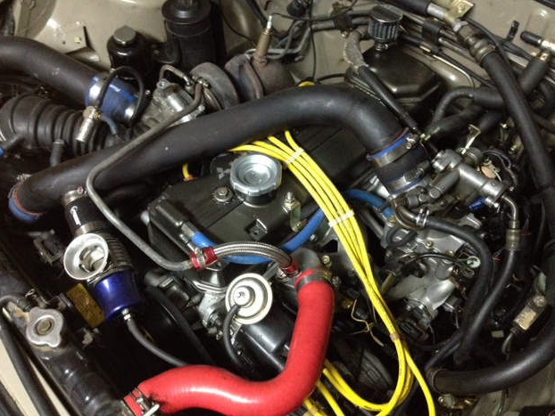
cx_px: 274
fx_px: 577
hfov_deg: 51.3
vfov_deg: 39.7
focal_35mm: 36
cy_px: 206
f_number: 2.4
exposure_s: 1/15
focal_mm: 4.28
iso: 640
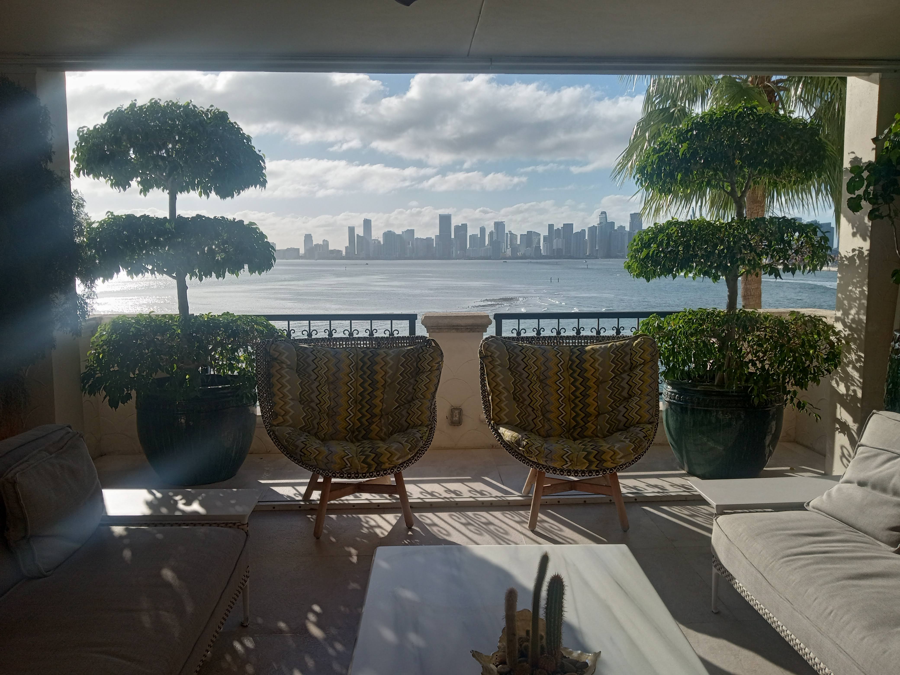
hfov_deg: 63.4
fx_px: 728
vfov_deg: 49.7
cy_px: 338
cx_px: 450
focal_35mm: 28
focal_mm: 3.71
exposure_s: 1/2320
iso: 100
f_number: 2.2
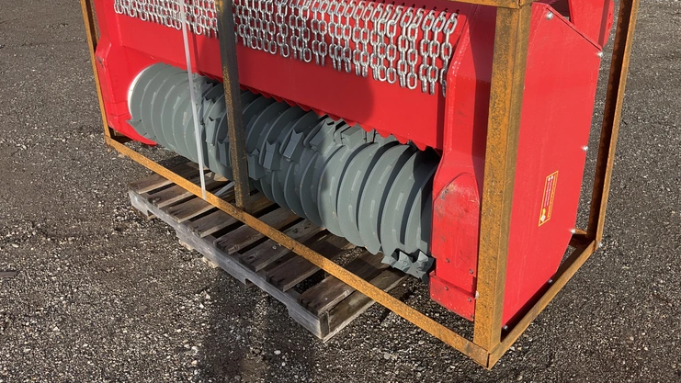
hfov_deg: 61.0
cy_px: 132
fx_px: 578
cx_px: 342
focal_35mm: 32
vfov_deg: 36.4
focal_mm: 3
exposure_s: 1/700
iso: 25
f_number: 1.8
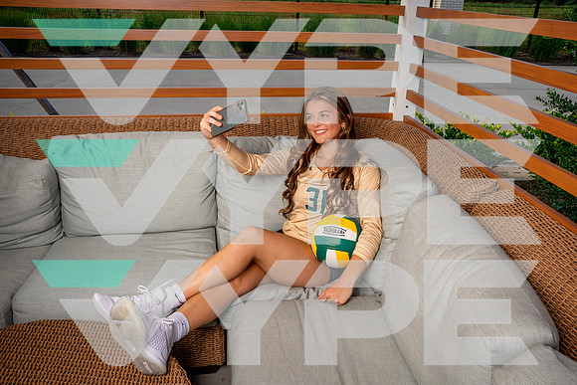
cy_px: 192
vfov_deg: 43.6
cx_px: 288
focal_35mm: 30
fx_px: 481
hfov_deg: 61.9
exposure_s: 1/250
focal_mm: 30
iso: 250
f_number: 10
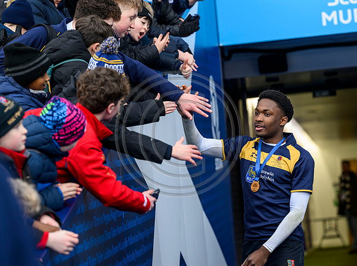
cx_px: 199
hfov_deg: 11.5
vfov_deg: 8.6
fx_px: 1769
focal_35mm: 172
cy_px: 133
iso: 1000
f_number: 4.5
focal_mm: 160
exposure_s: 1/500
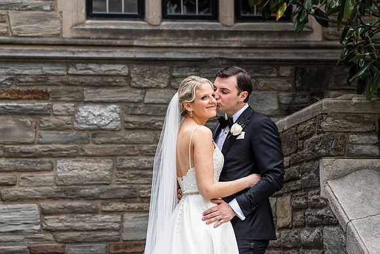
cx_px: 190
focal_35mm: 110
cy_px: 127
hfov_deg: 18.6
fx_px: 1161
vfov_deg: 12.5
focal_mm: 110
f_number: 5
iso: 1000
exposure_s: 1/1000
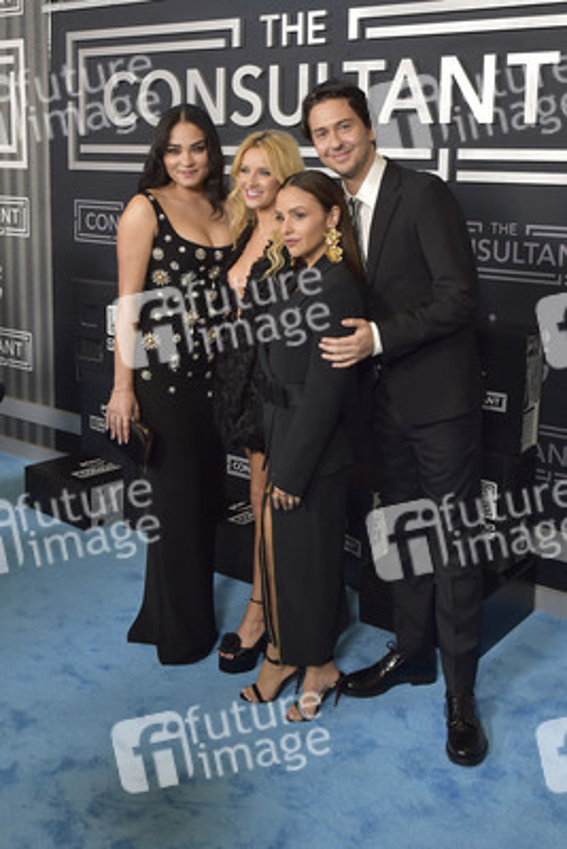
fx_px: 732
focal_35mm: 31
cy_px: 424
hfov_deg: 42.4
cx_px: 284
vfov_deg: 60.3
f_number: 6.3
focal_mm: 31
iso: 2500
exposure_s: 1/250
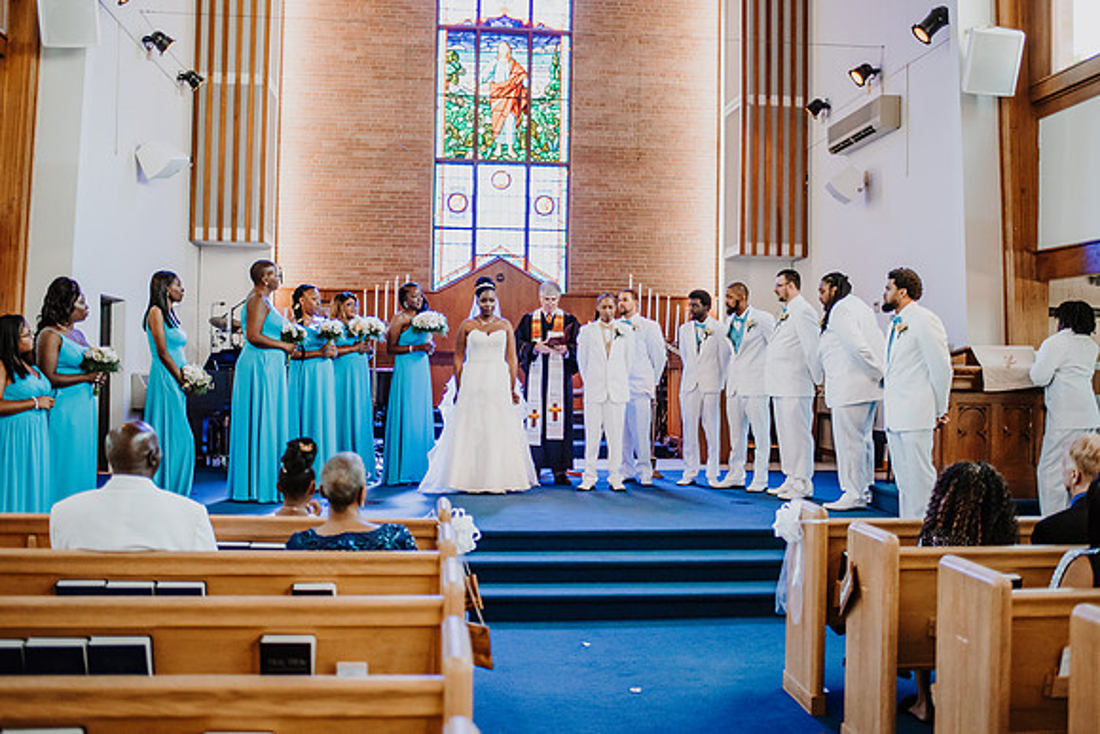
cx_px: 576
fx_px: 1176
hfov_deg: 50.1
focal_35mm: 38
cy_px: 350
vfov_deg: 34.6
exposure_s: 1/1250
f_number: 1.8
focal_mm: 35
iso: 2200
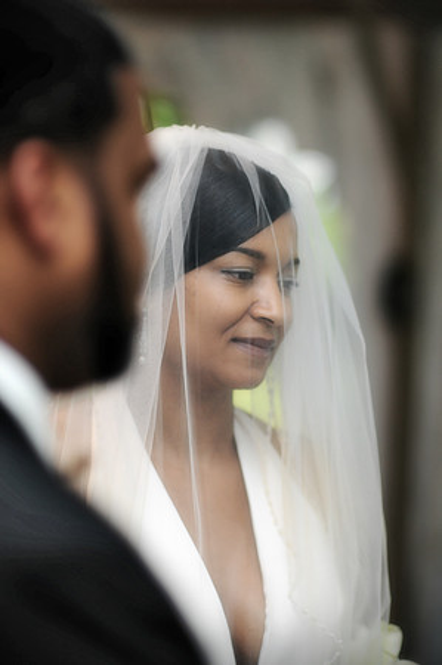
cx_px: 221
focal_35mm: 128
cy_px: 332
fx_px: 2353
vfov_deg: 16.1
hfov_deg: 10.7
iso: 400
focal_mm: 85
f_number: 1.4
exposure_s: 1/250
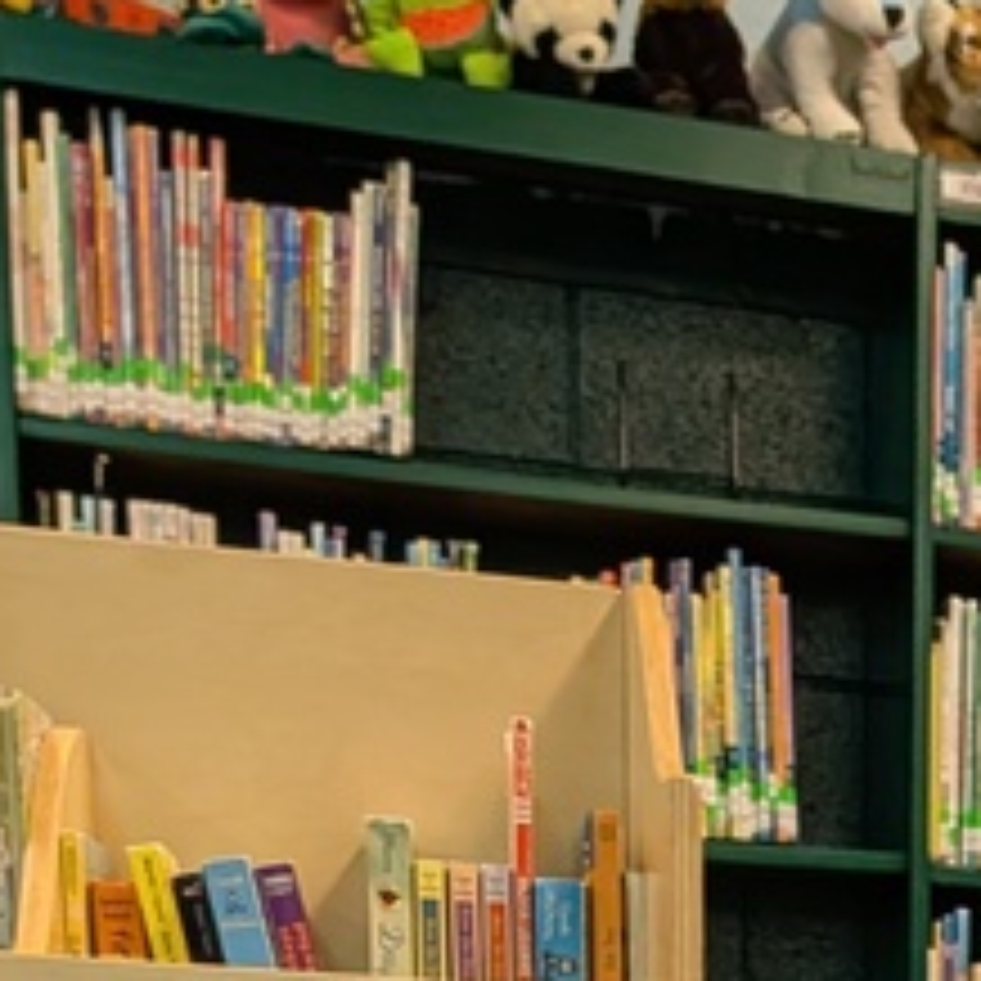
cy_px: 1863
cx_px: 1532
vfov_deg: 14.8
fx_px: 3206
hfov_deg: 15.8
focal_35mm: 100
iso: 985
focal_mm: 6.9
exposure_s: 1/215
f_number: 1.68
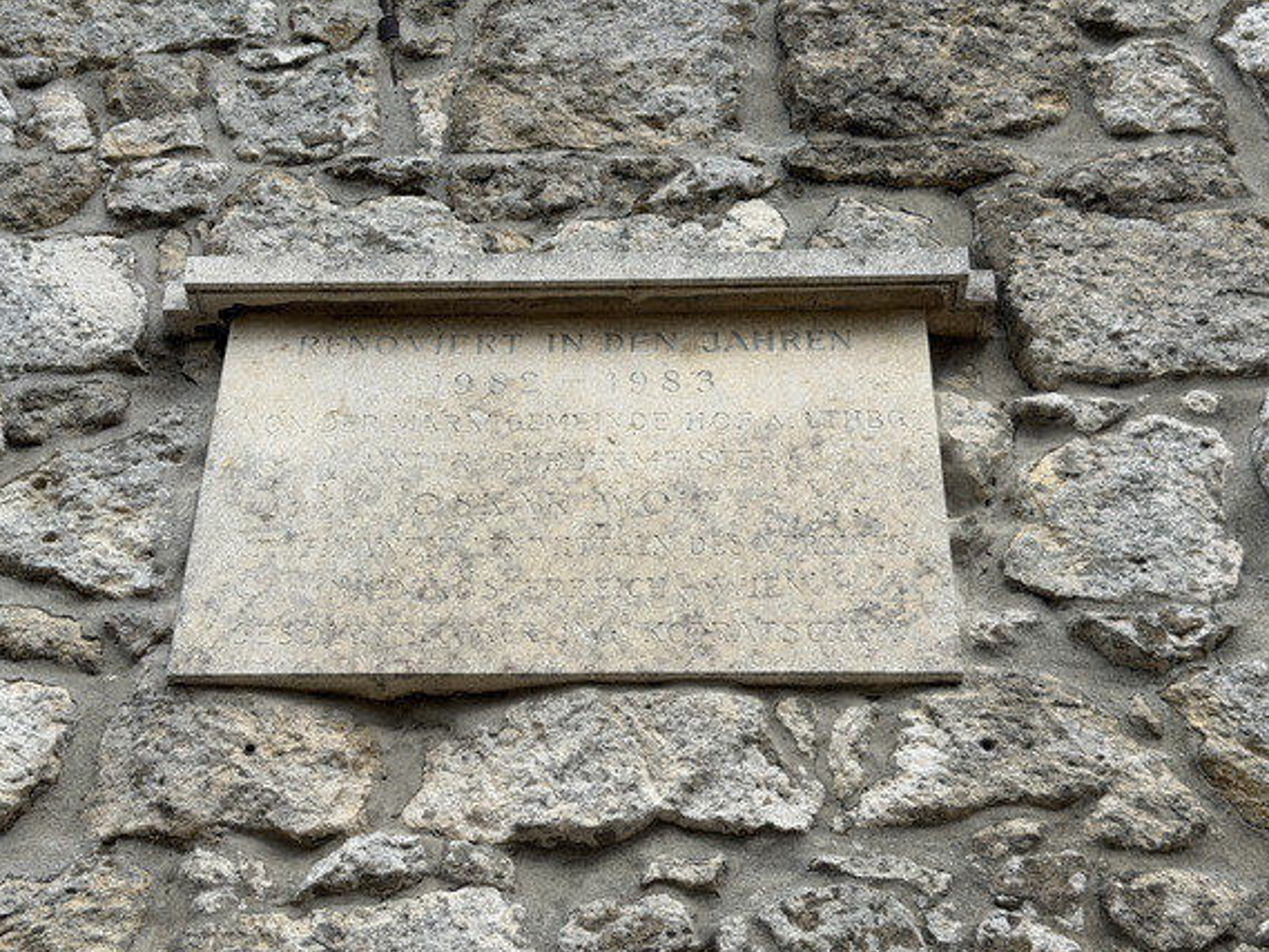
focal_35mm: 54
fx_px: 1980
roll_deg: -2.5
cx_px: 589
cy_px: 493
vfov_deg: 27.0
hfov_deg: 35.5
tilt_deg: +38.8
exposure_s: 1/2415
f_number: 1.78
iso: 64
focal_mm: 6.76
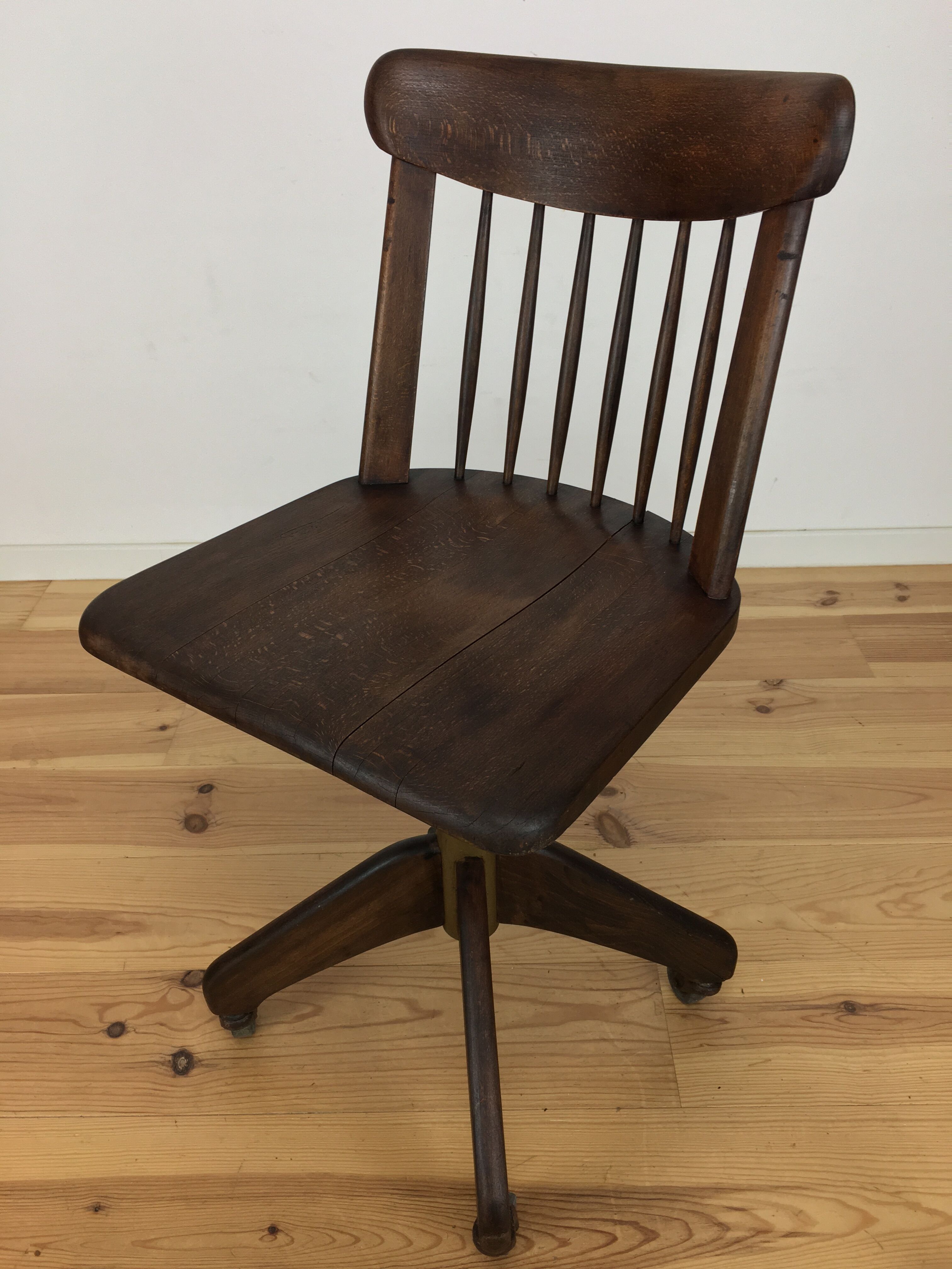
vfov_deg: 61.7
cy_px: 634
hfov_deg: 48.2
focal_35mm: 29
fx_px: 1063
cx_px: 476
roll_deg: +0.1
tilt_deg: -33.3
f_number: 2.2
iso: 32
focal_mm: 4.15
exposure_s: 1/33
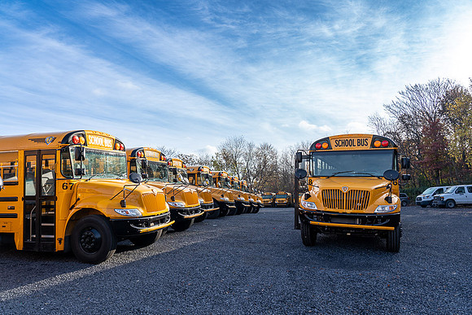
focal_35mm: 24
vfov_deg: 53.2
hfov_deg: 73.7
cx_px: 236
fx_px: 315
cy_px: 158
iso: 125
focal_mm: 24
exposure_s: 1/400
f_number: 5.6
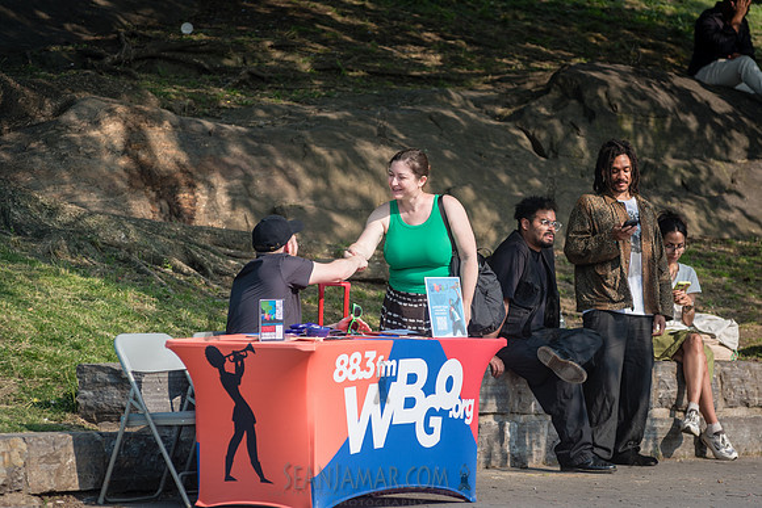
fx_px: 4320
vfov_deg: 6.7
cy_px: 254
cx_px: 385
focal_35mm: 204
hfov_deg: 10.1
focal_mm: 200
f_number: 4.5
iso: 200
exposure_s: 1/1000
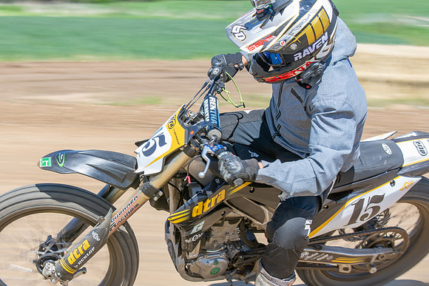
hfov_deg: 14.7
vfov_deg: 9.8
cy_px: 157
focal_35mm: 140
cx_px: 144
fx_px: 1664
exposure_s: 1/160
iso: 200
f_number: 8
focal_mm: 70
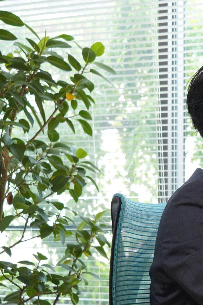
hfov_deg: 14.5
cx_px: 307
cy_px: 192
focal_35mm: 88
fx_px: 744
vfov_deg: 23.1
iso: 2000
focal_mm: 36
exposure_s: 1/160
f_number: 5
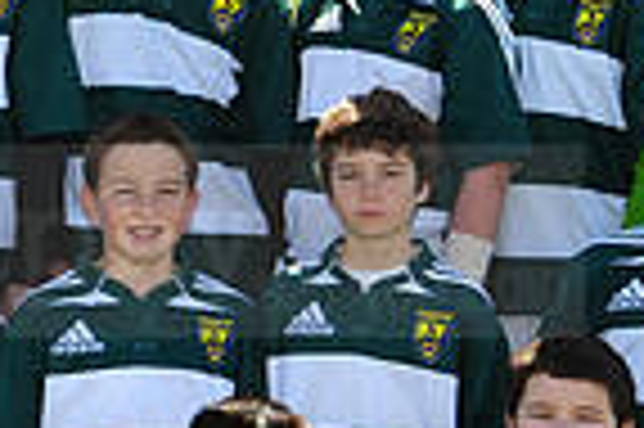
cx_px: -288
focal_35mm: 284
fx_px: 5075
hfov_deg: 7.2
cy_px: 203
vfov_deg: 4.8
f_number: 8
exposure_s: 1/800
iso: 800
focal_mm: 70
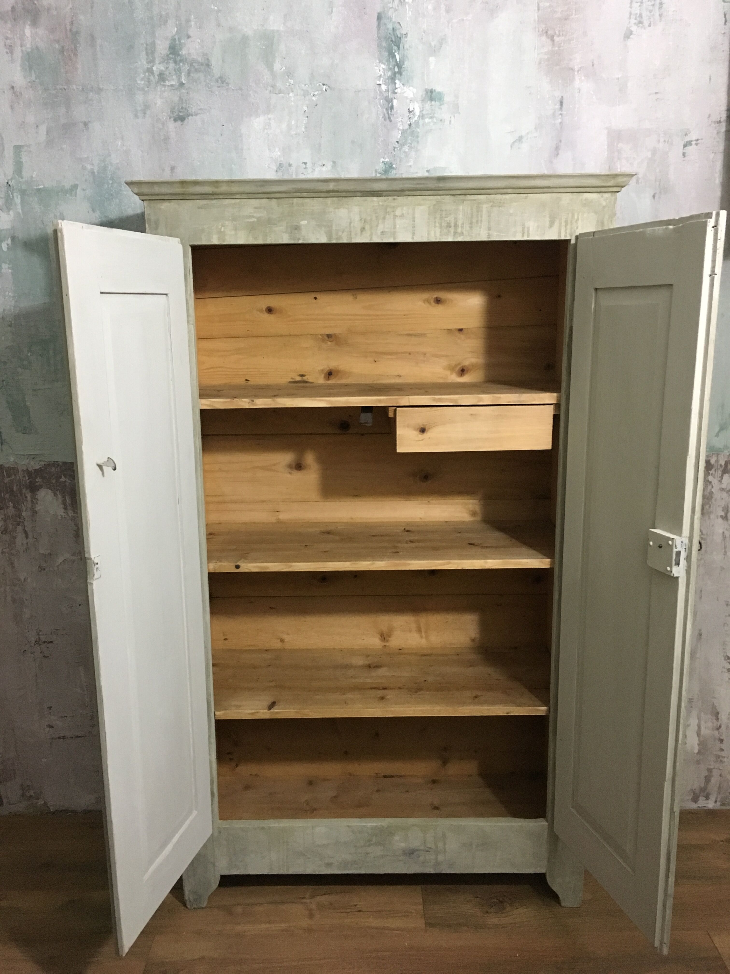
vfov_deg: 61.7
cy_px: 487
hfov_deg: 48.2
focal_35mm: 29
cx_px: 365
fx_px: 815
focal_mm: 4.15
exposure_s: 1/25
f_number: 2.2
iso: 200
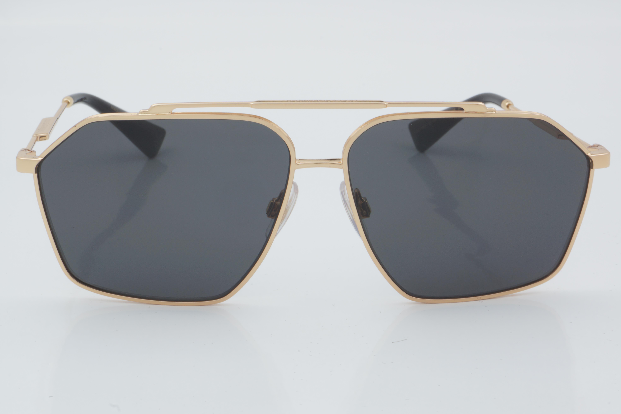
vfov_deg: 16.6
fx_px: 1423
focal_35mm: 82
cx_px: 310
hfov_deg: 24.6
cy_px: 207
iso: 100
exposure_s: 1/4
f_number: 32
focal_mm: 55
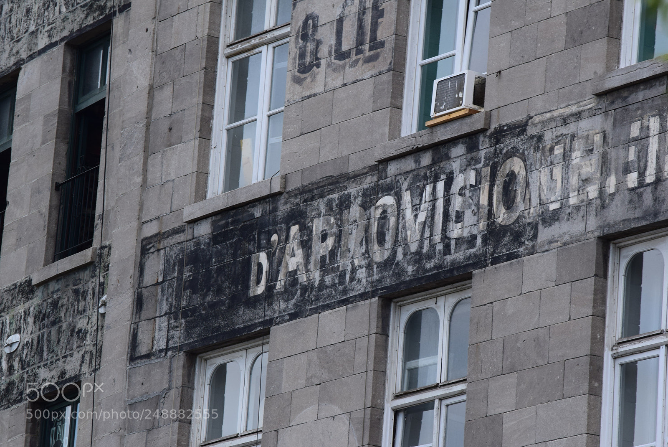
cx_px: 334
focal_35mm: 300
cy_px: 224
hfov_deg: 6.9
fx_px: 5572
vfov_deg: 4.6
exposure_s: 1/250
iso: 400
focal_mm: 200
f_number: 10
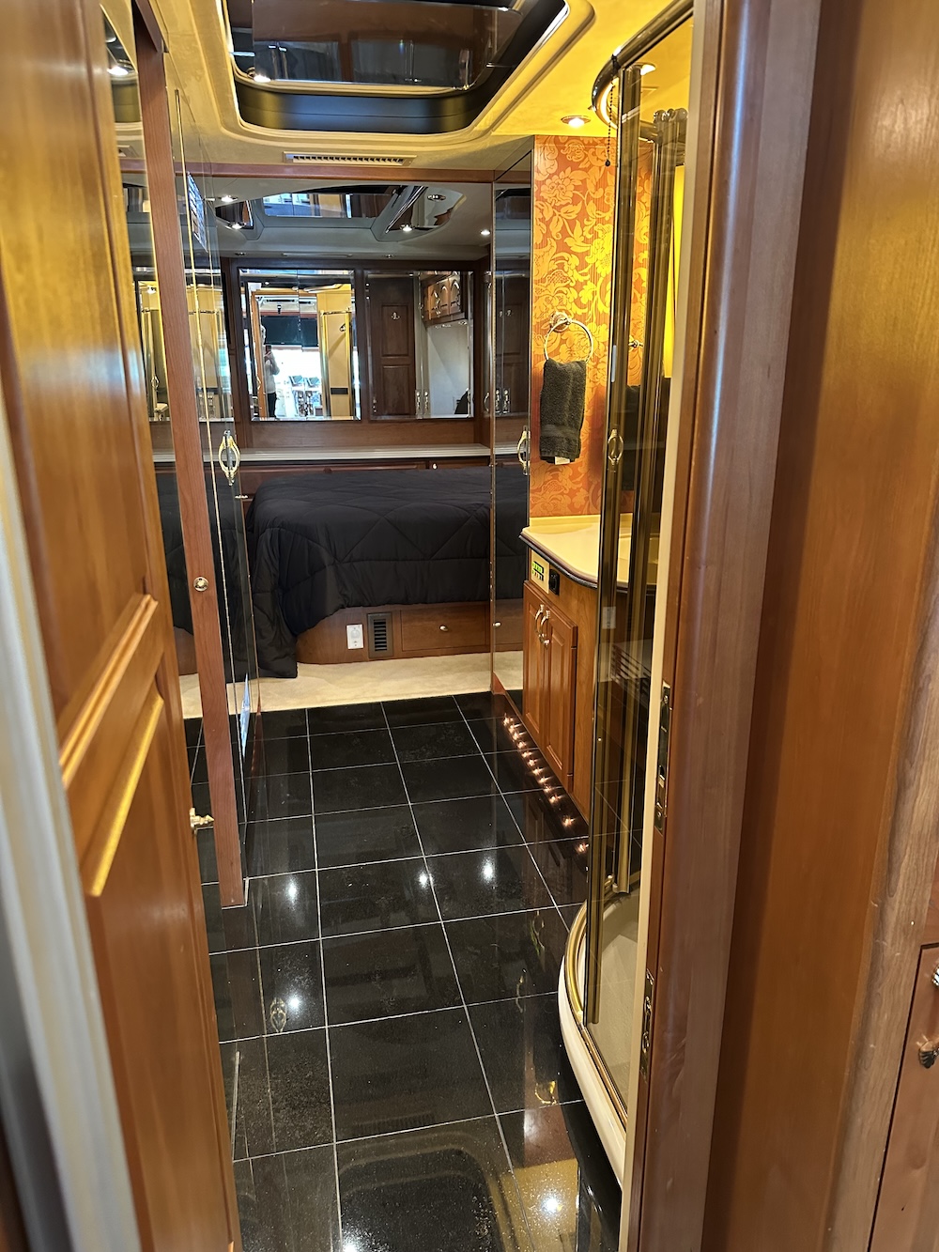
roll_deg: -2.4
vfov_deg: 71.6
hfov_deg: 56.8
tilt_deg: -17.8
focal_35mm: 24
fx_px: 868
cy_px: 626
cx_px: 470
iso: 640
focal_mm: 6.86
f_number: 1.78
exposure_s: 1/40
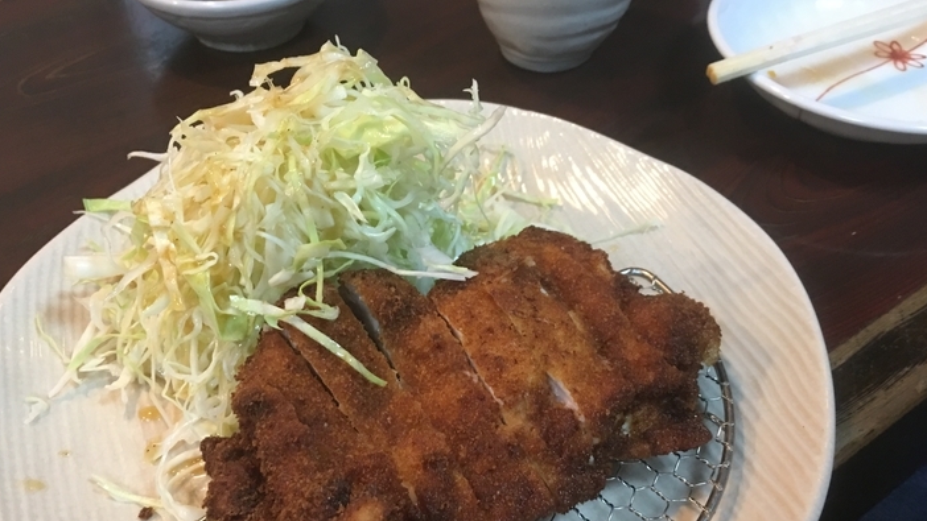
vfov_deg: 32.3
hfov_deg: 55.3
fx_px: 885
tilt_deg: -49.3
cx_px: 440
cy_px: 385
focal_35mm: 36
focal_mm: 4.15
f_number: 2.2
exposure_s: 1/15
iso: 100
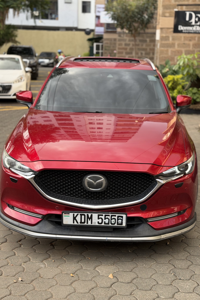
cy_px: 150
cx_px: 106
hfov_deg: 27.0
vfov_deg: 39.6
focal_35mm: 50
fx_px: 417
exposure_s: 1/292
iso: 64
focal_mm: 6.76
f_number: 1.78
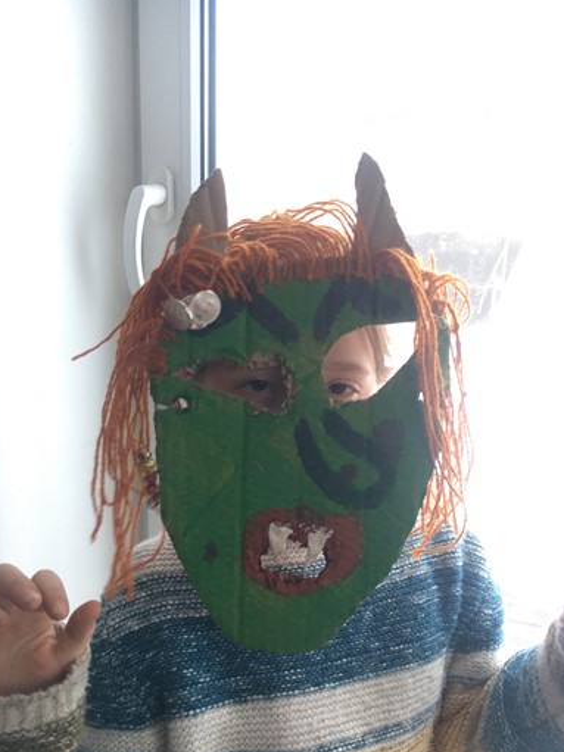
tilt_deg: -12.2
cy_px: 405
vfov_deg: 56.8
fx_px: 695
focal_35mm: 32
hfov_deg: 44.1
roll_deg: -0.2
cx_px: 275
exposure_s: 1/33
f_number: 2.2
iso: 100
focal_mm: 4.15
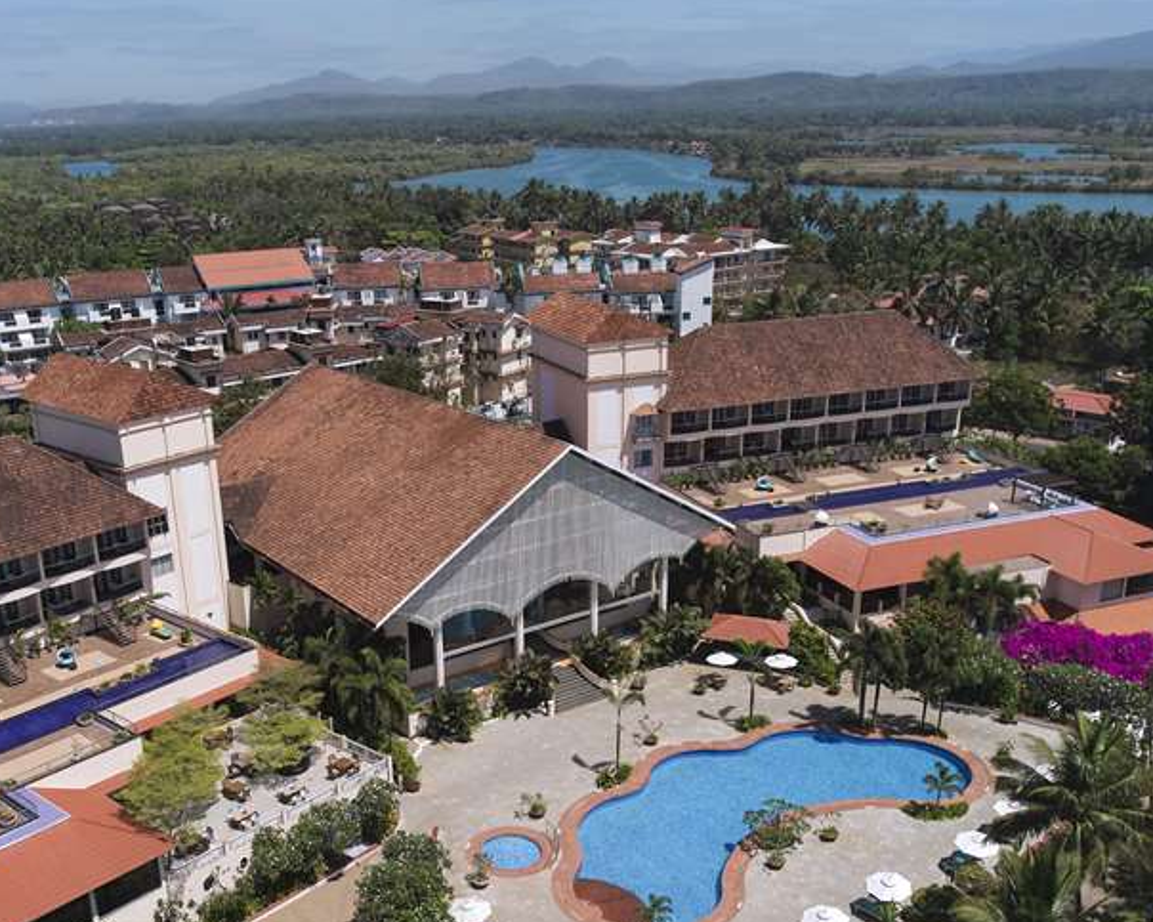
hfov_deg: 51.2
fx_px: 1194
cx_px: 468
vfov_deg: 41.7
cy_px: 607
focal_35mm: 35
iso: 100
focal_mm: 8.38
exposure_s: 1/3200
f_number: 2.8
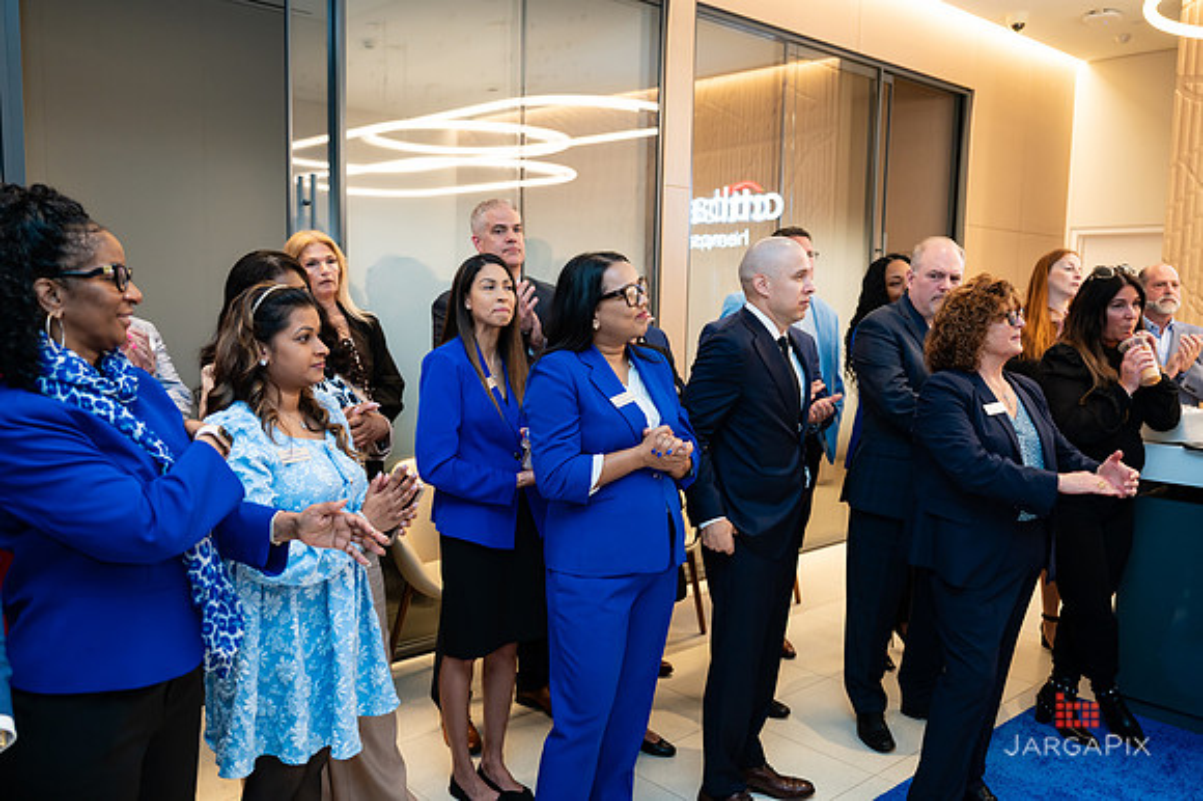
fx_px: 1003
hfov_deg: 61.9
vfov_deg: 43.5
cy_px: 400
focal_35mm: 30
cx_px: 602
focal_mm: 30
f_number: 3.2
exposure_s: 1/200
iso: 500
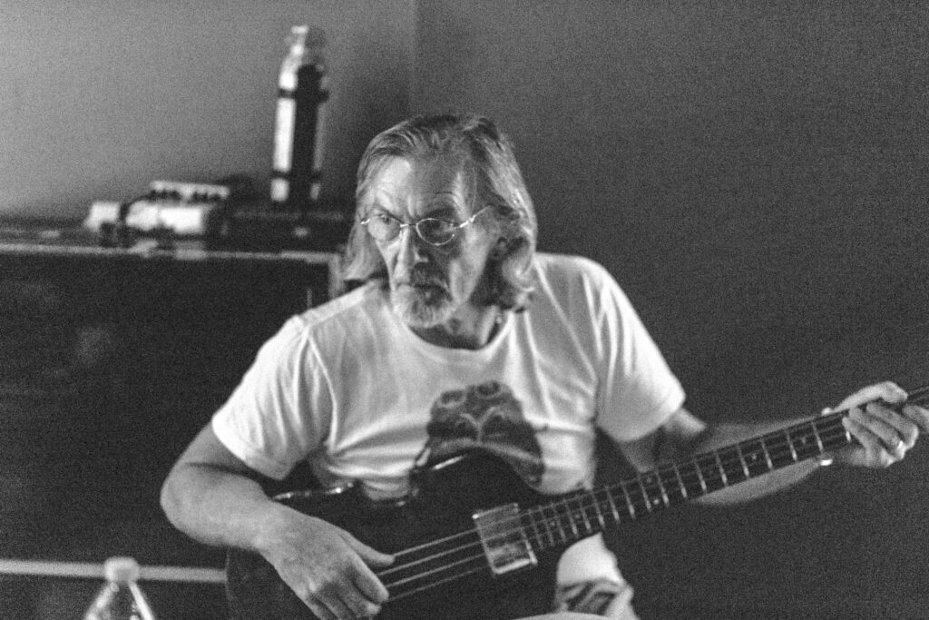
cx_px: 464
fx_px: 2194
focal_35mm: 85
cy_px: 310
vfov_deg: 16.1
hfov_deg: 23.9
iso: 2000
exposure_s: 1/250
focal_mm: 85
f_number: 1.4
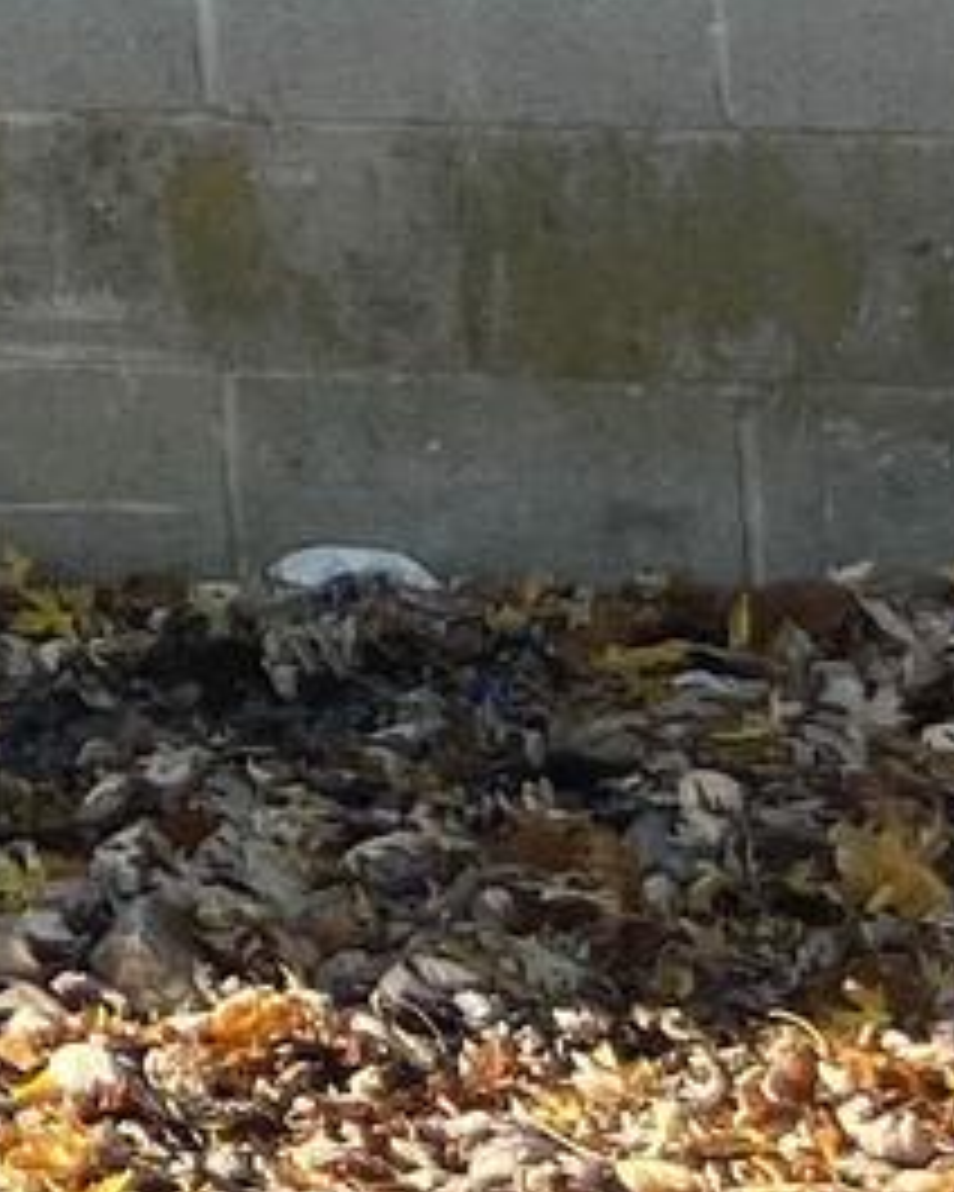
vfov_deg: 8.8
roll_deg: +0.5
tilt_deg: +6.1
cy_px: -1817
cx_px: -2290
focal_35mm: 196
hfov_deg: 6.8
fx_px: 6918
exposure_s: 1/2083
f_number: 1.6
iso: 32
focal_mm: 5.1
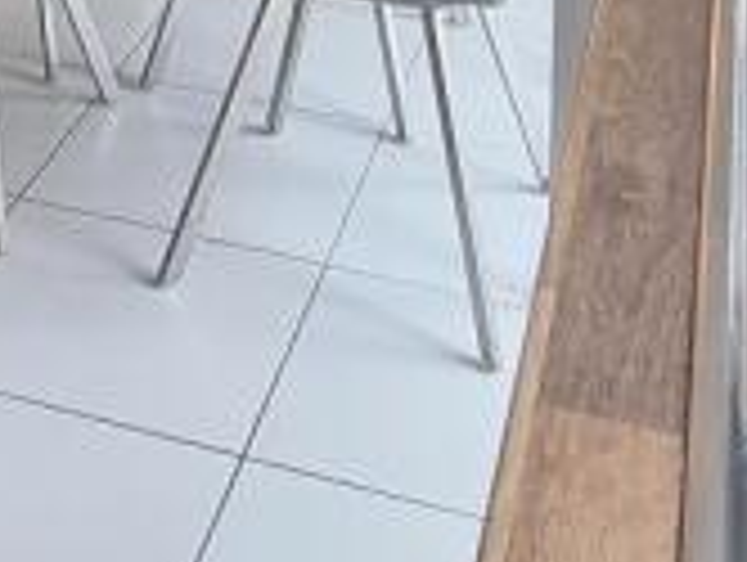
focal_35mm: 80
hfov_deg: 22.8
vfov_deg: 13.6
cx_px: -99
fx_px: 1729
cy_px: -769
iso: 50
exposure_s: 1/50
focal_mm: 2.2
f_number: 2.2
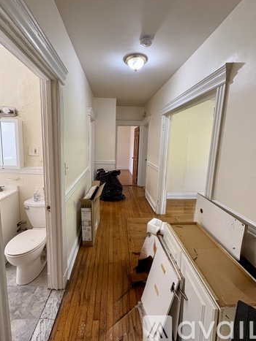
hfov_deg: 81.7
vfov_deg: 98.1
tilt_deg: -7.2
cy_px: 162
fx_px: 148
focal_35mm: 15
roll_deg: -1.7
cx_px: 124
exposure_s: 1/60
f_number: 2.2
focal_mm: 2.22
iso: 200
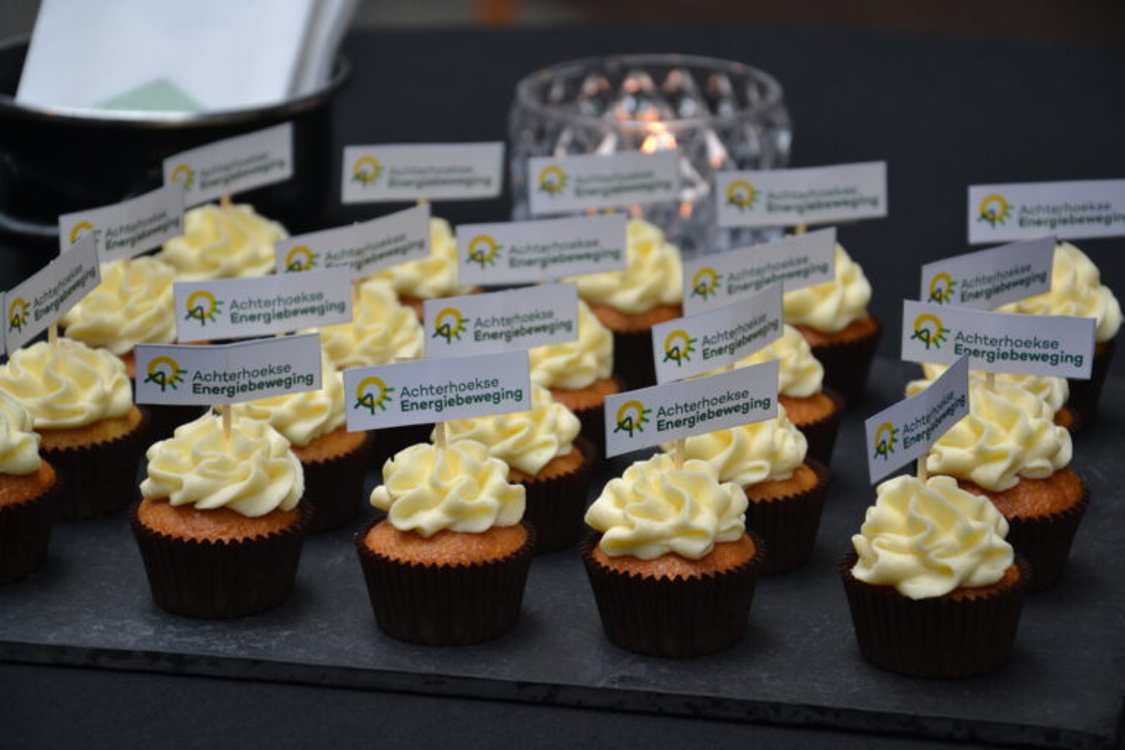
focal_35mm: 138
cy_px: 375
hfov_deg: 14.9
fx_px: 4312
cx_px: 562
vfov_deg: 9.9
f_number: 5.6
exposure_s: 1/125
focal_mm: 92
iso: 400
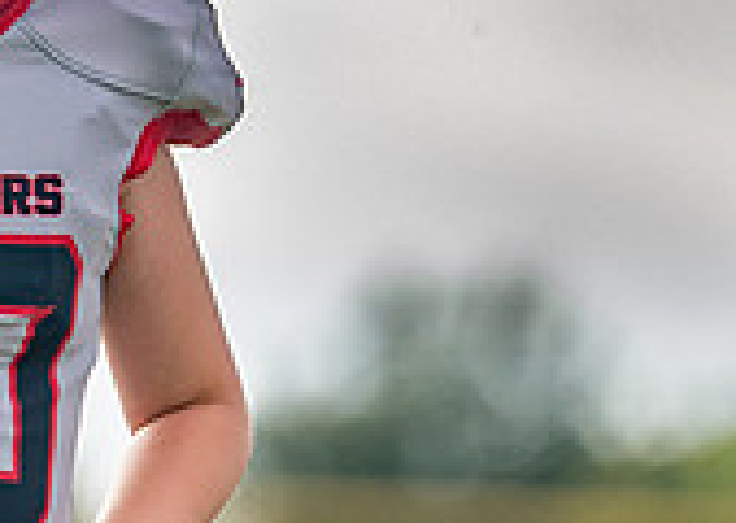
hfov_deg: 2.4
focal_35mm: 847
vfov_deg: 1.7
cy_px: 297
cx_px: -197
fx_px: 17670
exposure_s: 1/2000
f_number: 2.8
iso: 800
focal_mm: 200
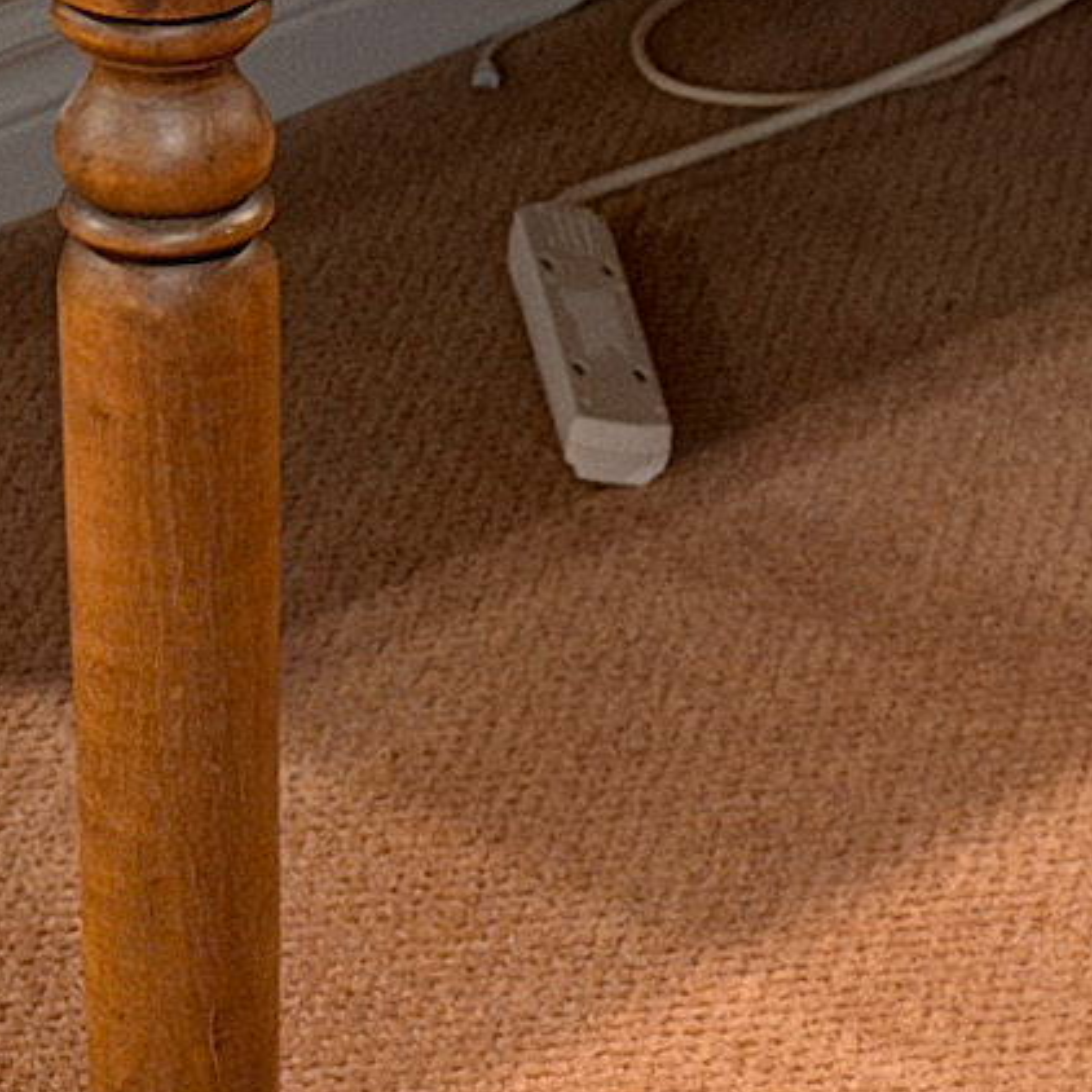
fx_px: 7174
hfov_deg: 8.7
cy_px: -62
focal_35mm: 201
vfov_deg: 8.6
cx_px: 624
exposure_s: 1/40
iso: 500
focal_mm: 6.76
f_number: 1.78
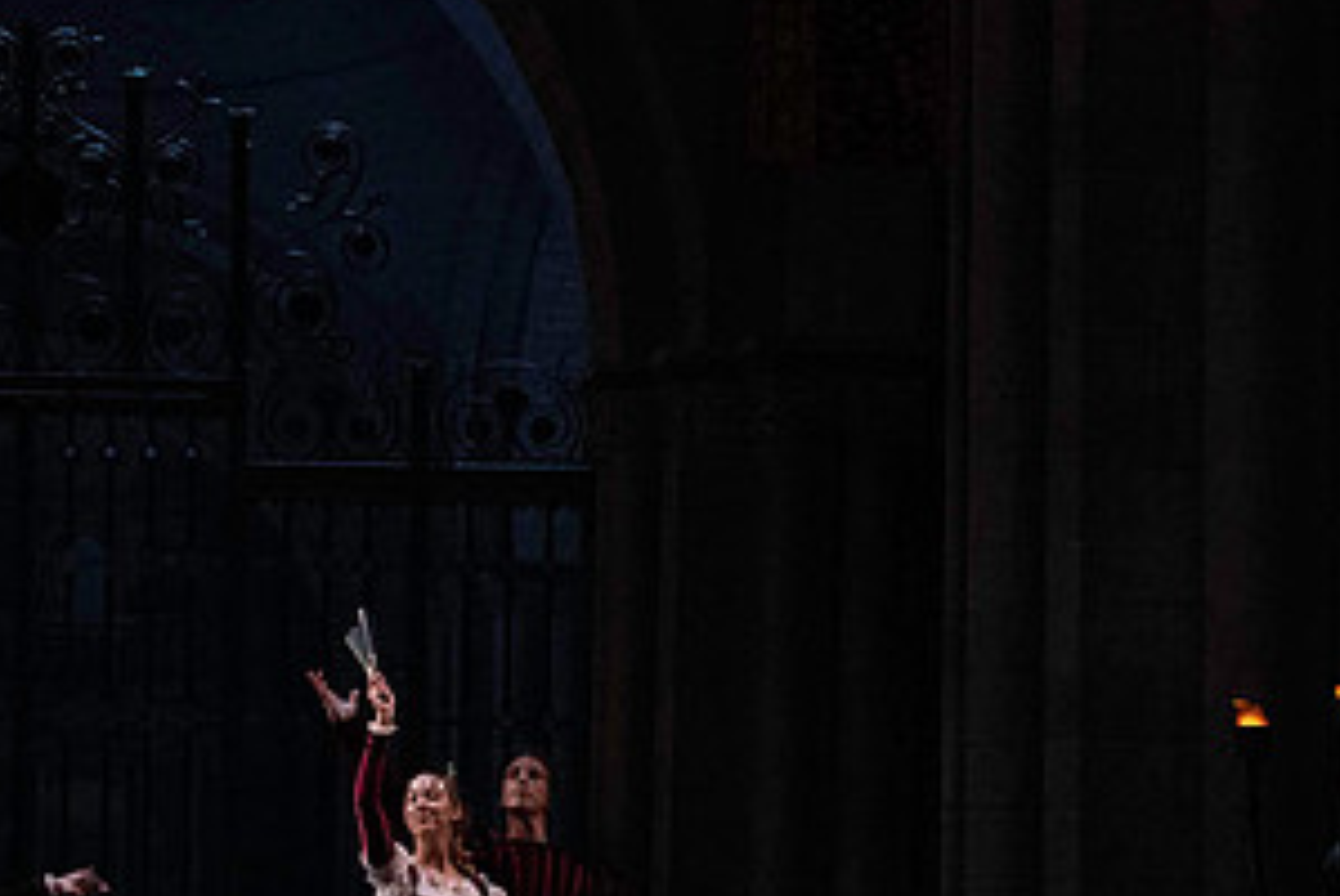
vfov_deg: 4.5
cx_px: 645
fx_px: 11401
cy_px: 836
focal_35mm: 306
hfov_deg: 6.7
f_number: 7.1
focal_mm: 158
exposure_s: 1/400
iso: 12800
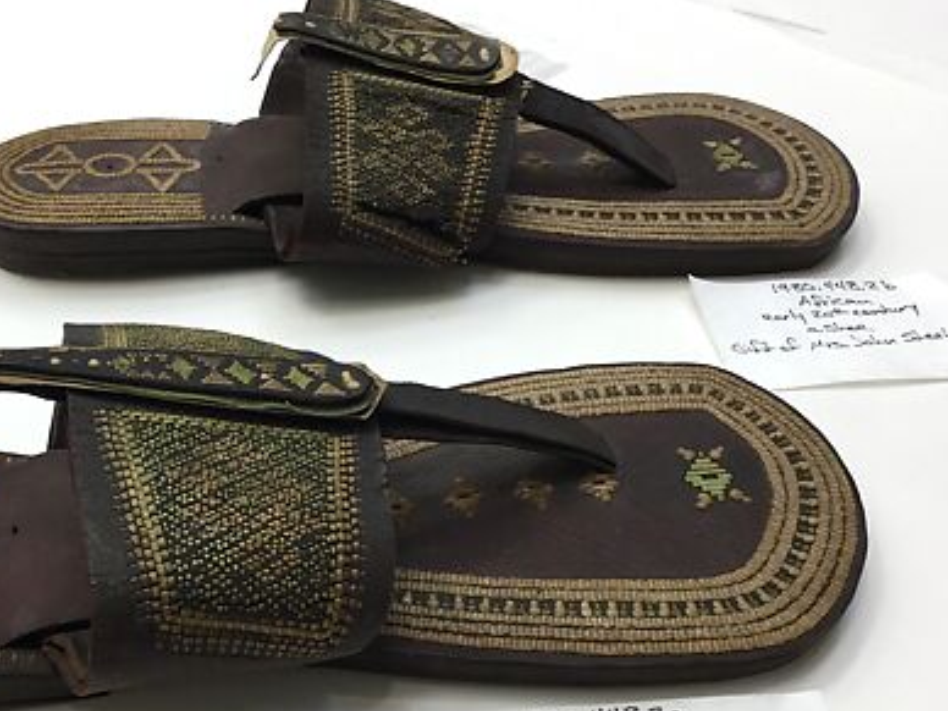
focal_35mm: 48
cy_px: 464
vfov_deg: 30.1
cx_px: 313
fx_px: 1315
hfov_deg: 39.2
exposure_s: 1/30
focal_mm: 3.3
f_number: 2.4
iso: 25
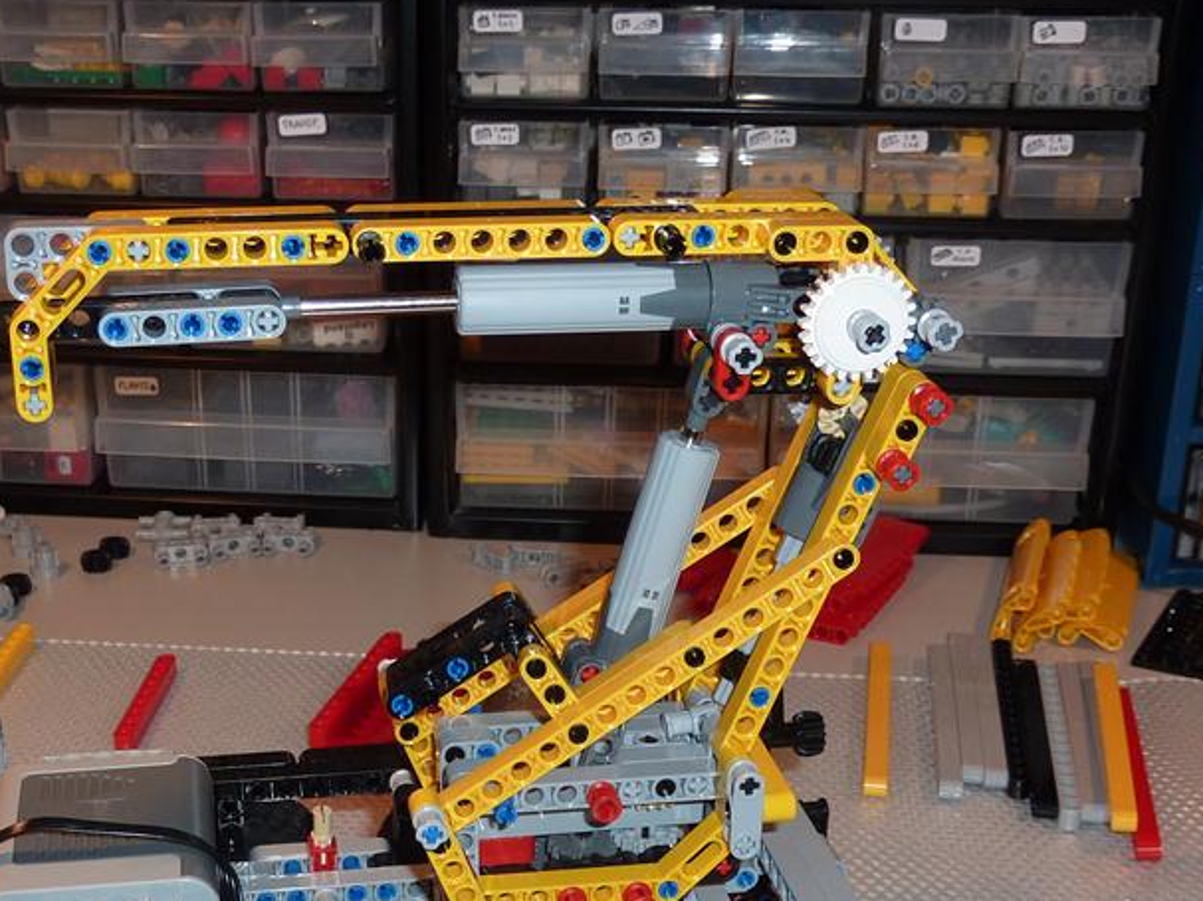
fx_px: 1876
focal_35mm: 54
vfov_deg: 26.4
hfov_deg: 35.4
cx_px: 456
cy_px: 749
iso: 100
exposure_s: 1/30
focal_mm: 5.3
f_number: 3.5
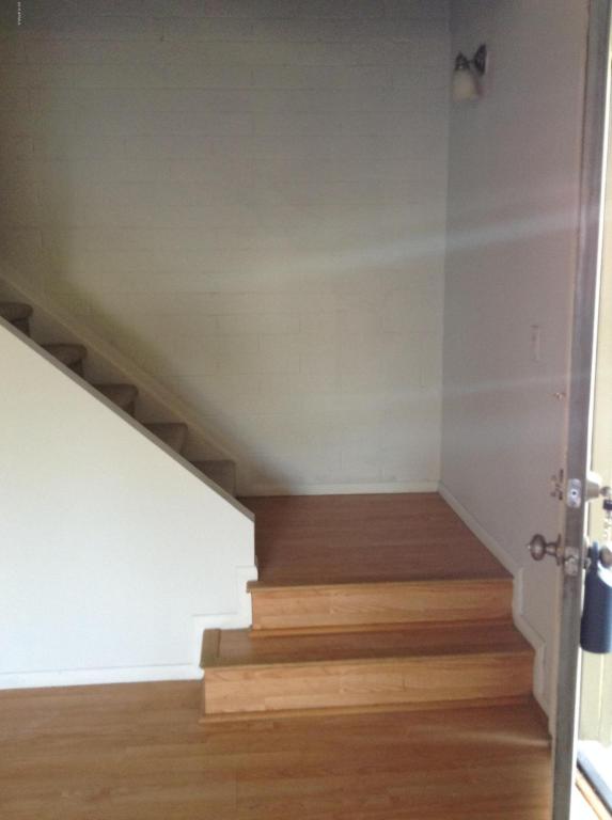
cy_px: 410
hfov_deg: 42.8
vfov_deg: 55.4
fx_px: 781
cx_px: 306
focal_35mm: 33
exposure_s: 1/24
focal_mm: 3.3
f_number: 2.4
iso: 64
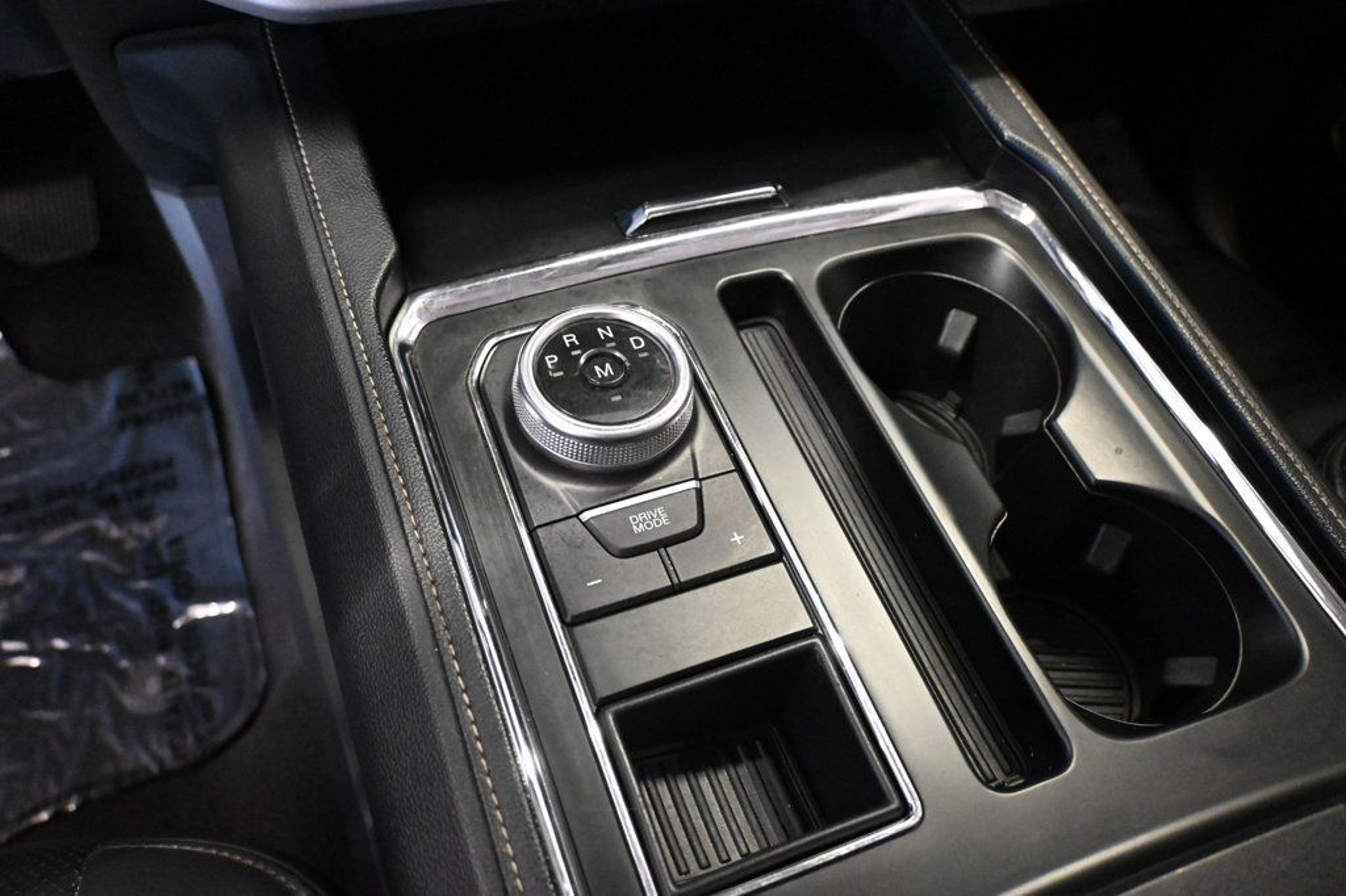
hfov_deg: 63.2
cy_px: 448
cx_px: 673
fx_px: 1093
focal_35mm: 29
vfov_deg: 44.6
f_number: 3.8
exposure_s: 1/60
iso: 8000
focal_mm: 19.5
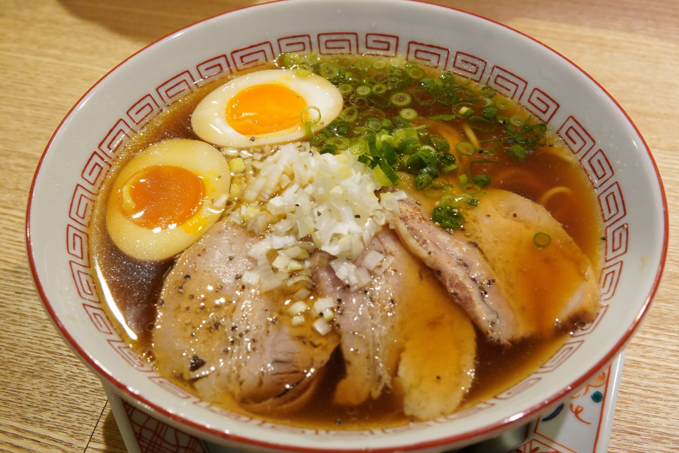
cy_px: 226
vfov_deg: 29.9
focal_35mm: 45
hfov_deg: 43.6
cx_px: 340
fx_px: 849
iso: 2500
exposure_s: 1/50
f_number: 8
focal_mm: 30
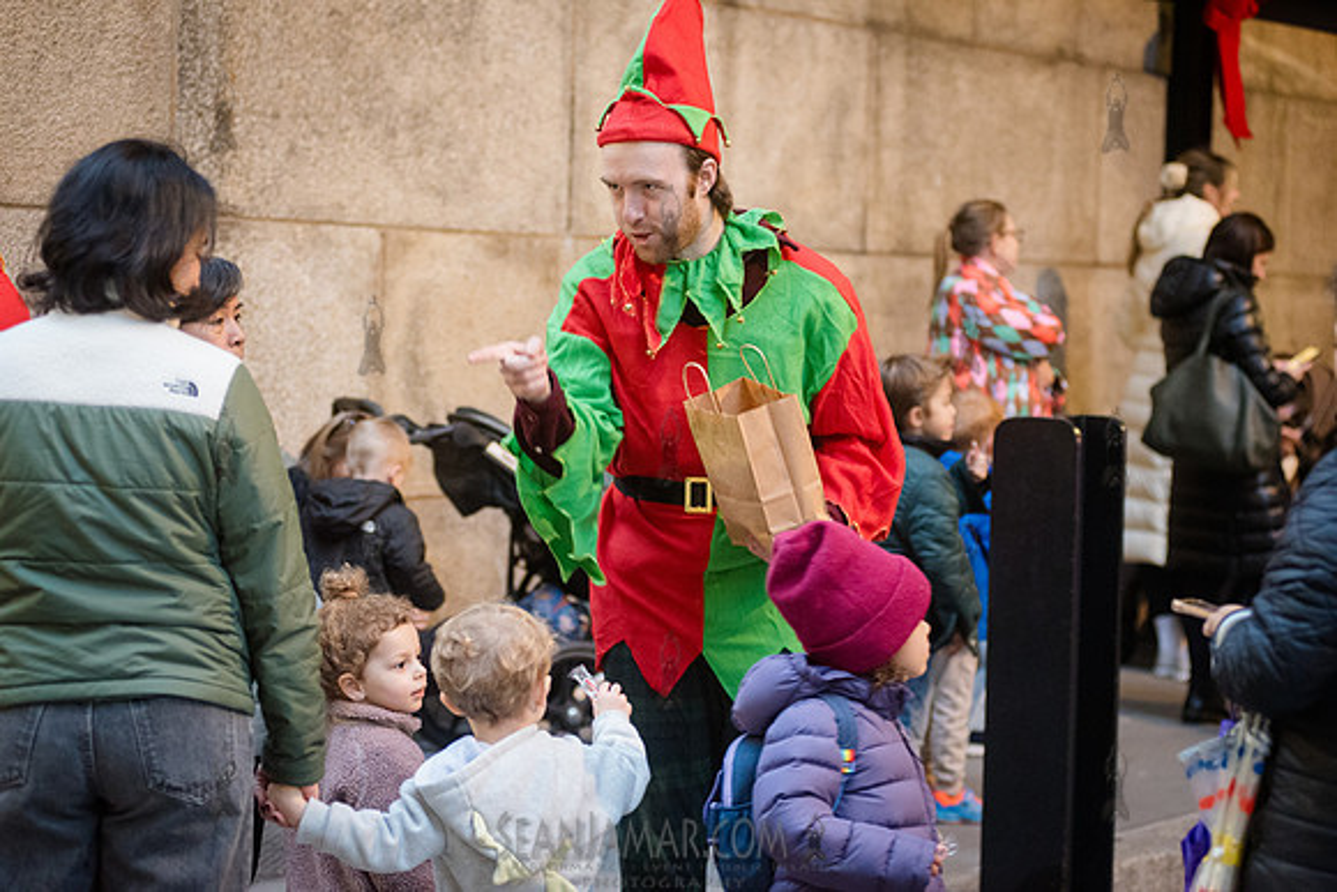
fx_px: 2972
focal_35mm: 80
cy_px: 446
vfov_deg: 17.1
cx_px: 668
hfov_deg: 25.4
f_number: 3.2
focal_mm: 80
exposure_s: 1/80
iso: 6400
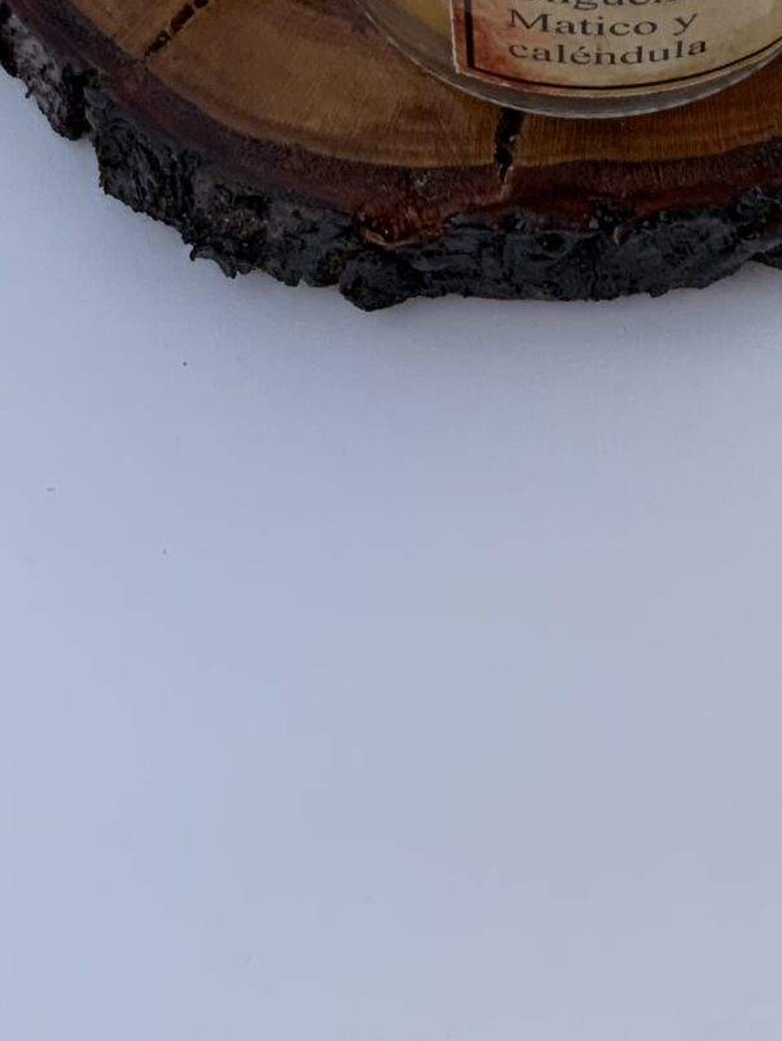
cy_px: -609
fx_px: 2800
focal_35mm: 93
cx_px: 708
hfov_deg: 15.7
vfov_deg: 18.2
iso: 32
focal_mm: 3
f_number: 1.8
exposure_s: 1/122
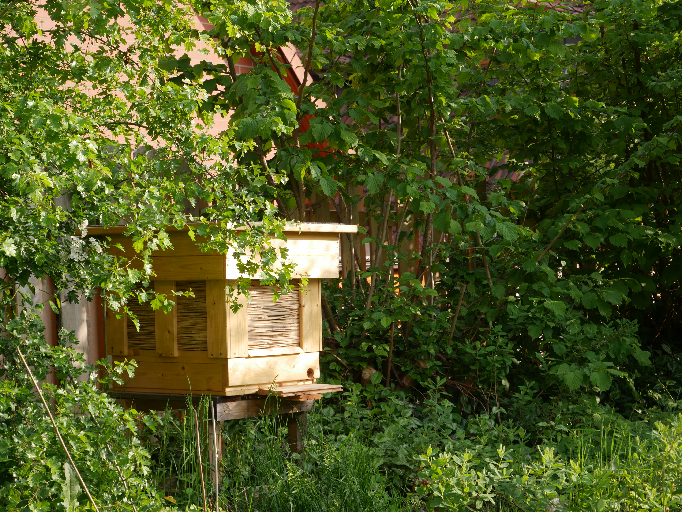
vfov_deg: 17.2
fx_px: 1695
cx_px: 341
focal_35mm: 86
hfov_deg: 22.7
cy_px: 256
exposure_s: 1/200
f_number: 5.6
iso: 200
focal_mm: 43
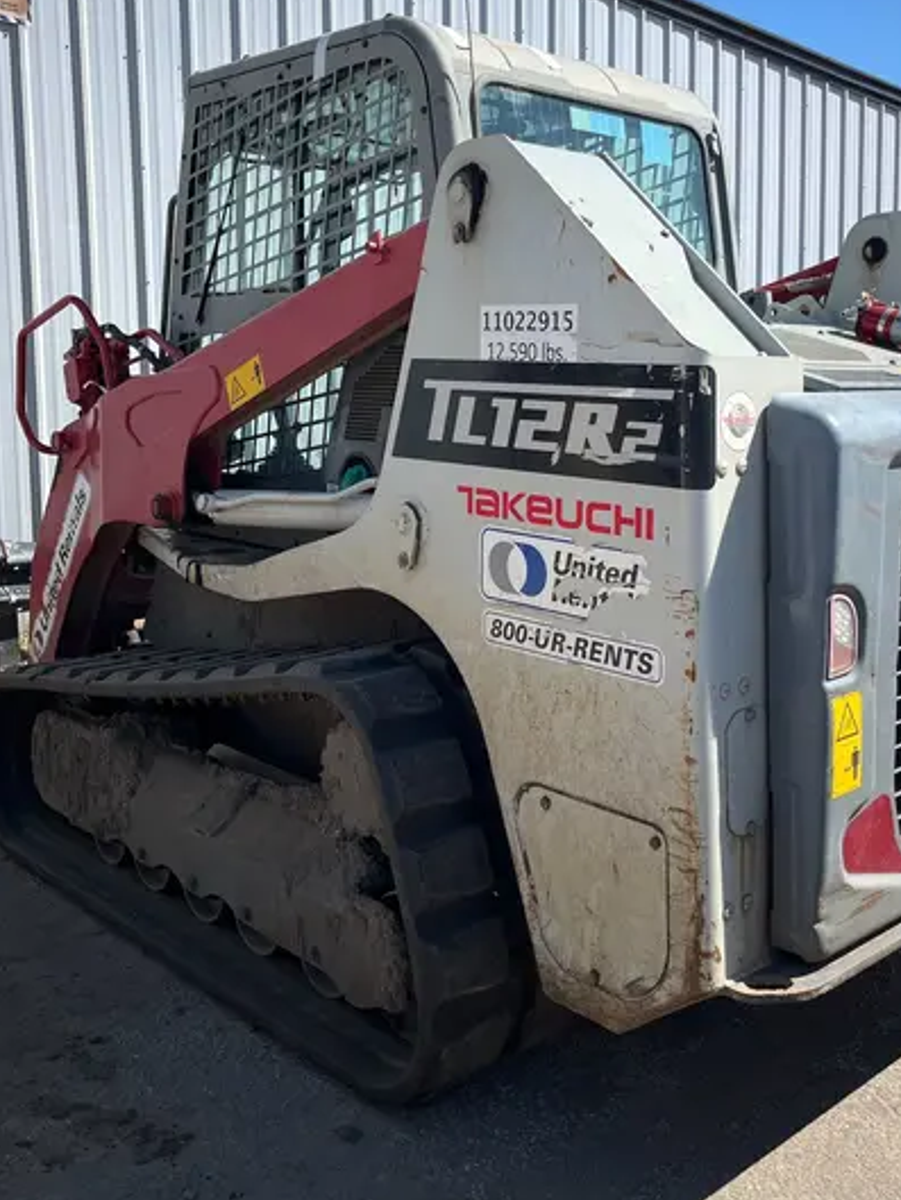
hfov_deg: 39.3
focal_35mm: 36
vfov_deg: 51.1
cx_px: 579
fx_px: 1249
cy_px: 489
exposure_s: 1/2899
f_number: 1.6
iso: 50
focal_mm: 5.1
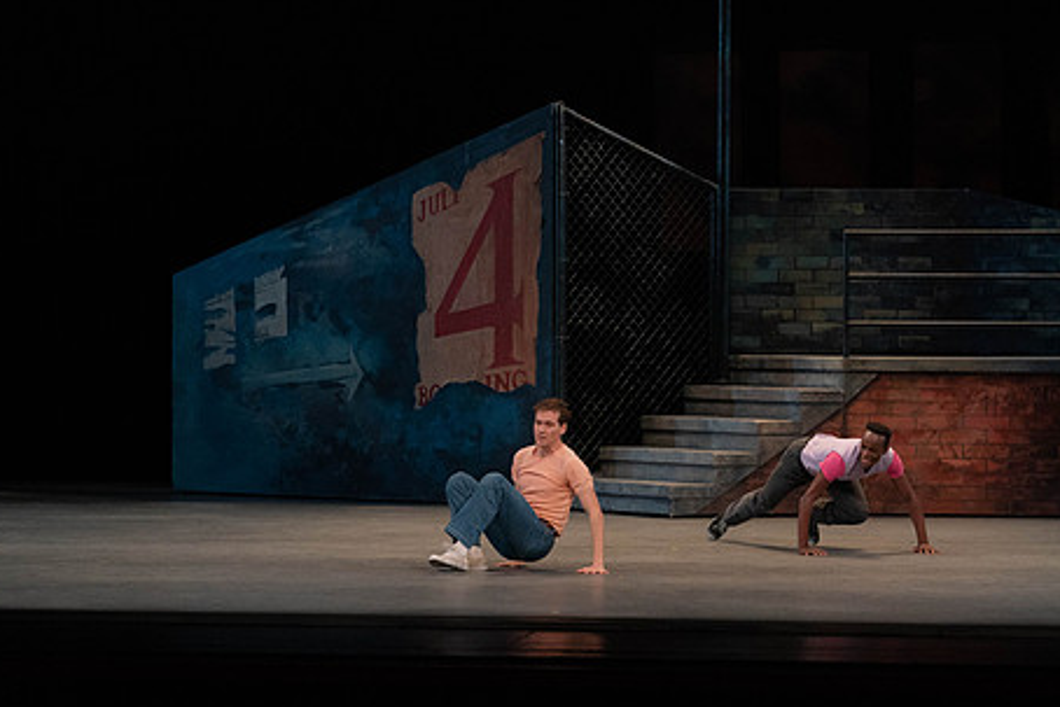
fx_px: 4624
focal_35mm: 157
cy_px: 316
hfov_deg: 13.1
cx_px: 605
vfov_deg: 8.7
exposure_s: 1/400
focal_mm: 123
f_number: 4.5
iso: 3200
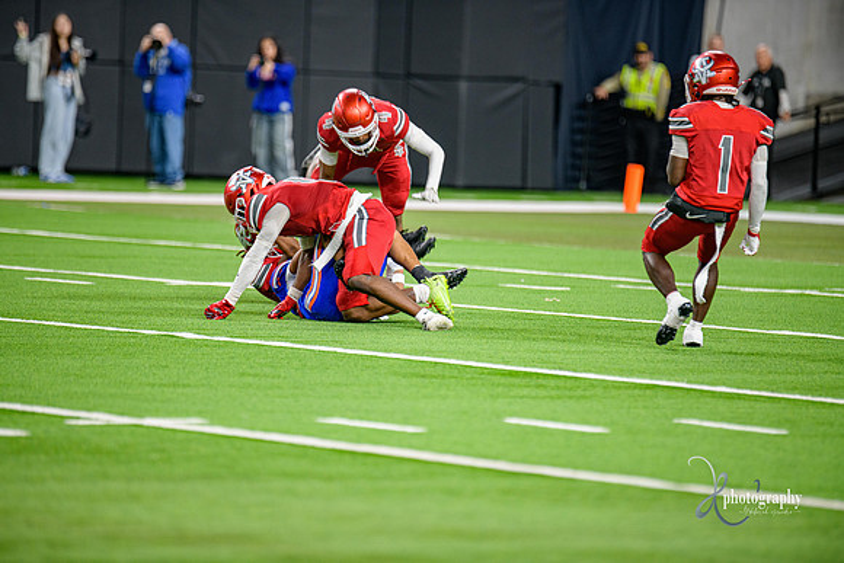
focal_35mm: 300
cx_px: 422
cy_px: 282
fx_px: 7035
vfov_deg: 4.6
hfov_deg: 6.9
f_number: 2.8
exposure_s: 1/400
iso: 1000
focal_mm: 300
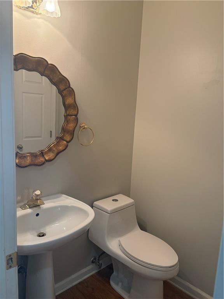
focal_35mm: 26
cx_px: 112
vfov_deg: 67.3
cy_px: 150
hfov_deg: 53.1
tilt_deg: -8.5
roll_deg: -2.8
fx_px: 224
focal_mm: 5.96
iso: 160
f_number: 1.6
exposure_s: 1/60
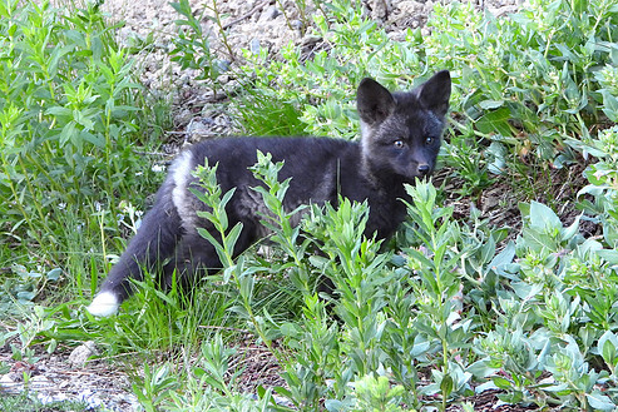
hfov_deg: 5.6
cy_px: 187
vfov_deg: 3.7
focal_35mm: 367
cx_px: 315
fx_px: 6302
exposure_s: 1/60
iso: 400
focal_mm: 53.9
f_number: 4.5
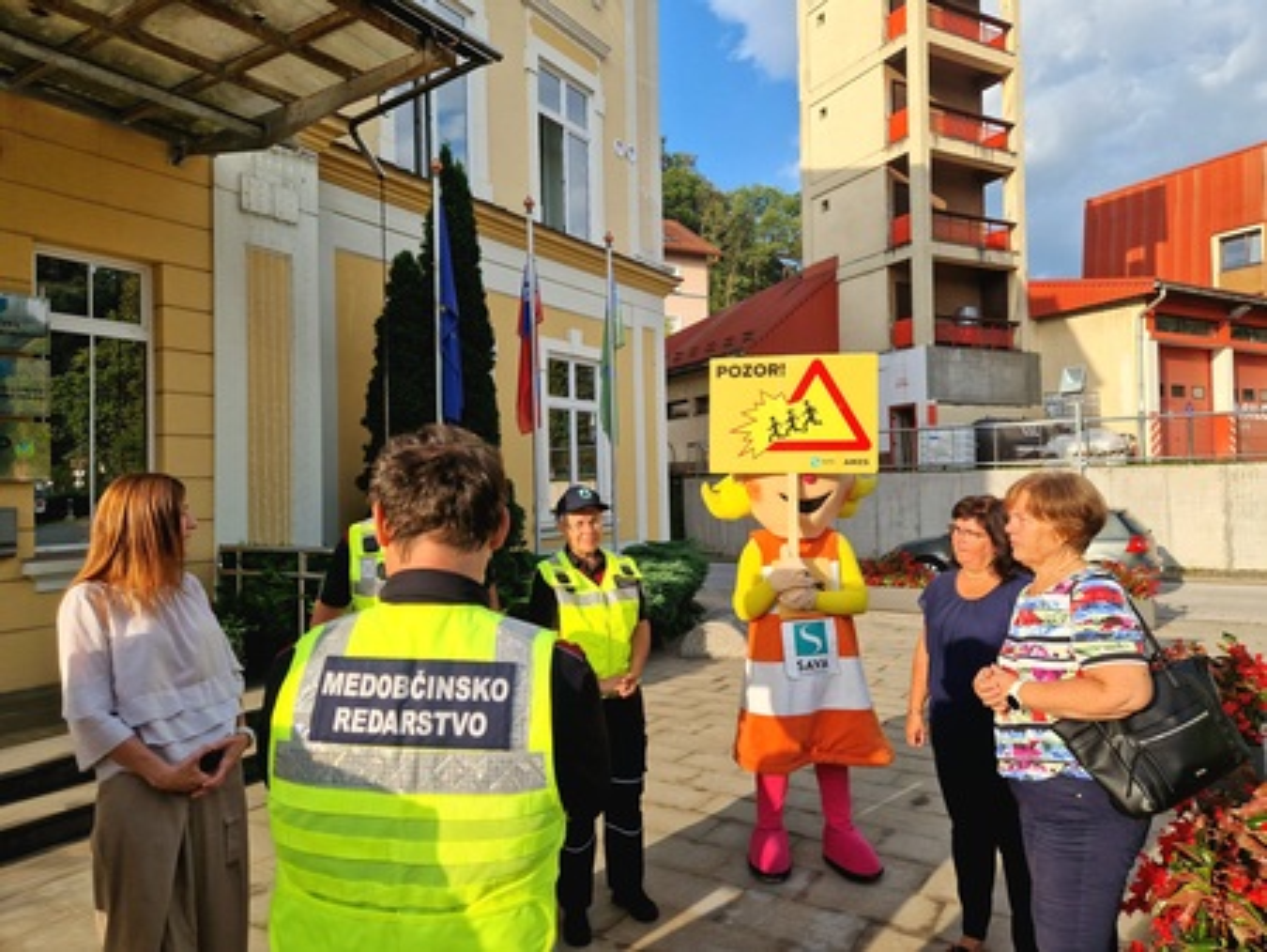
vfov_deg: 58.9
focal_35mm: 23
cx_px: 634
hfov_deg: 73.9
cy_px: 476
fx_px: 842
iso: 50
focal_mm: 5.4
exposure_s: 1/1667
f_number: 1.8
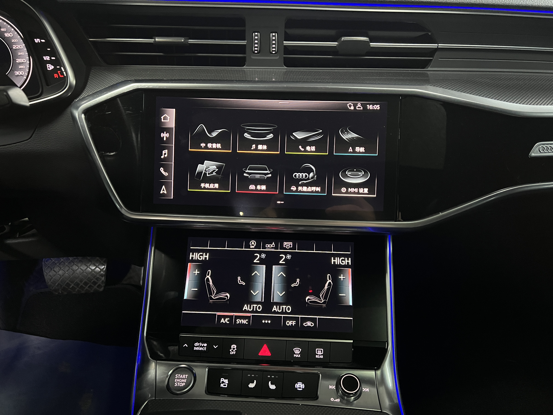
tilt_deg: -28.3
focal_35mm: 26
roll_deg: +0.4
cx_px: 276
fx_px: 415
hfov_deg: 67.3
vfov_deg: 53.1
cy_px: 208
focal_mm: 5.7
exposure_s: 1/30
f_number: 1.5
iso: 640
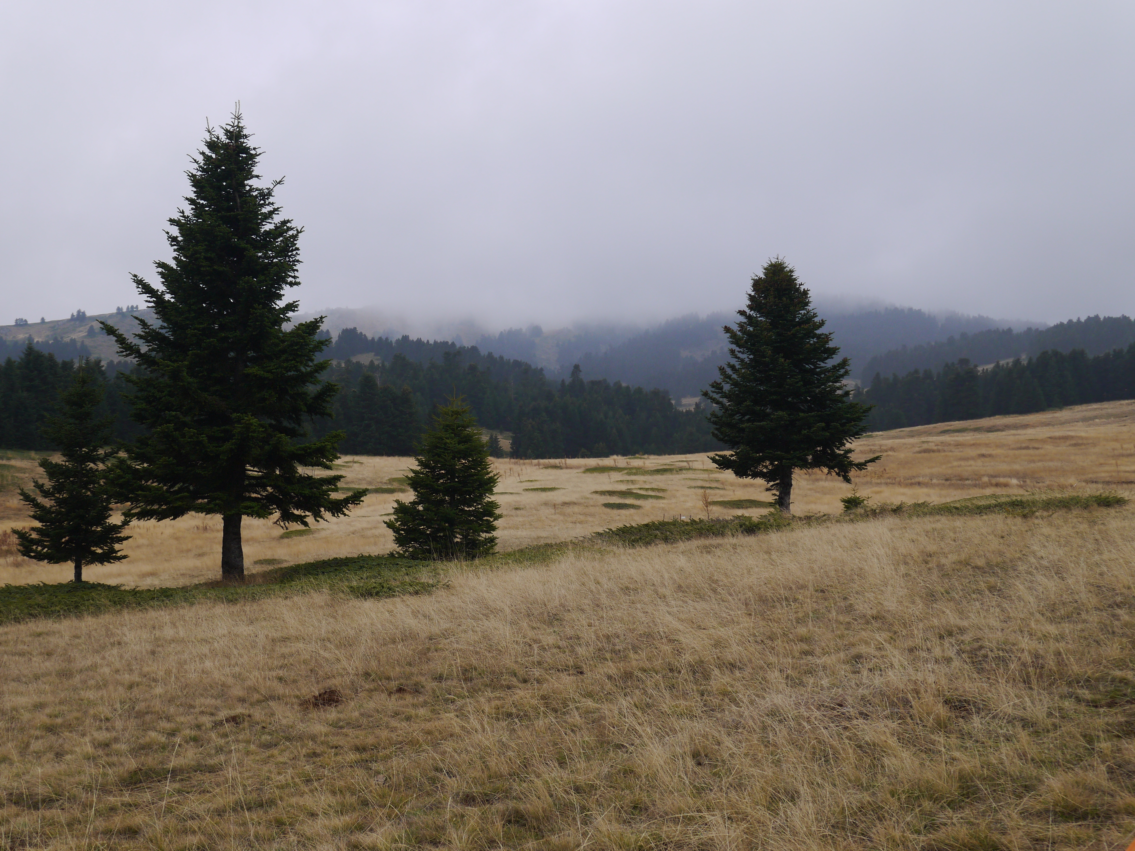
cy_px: 426
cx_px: 568
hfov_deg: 46.8
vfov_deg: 36.0
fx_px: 1312
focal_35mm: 40
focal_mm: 20
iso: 160
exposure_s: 1/200
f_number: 7.1
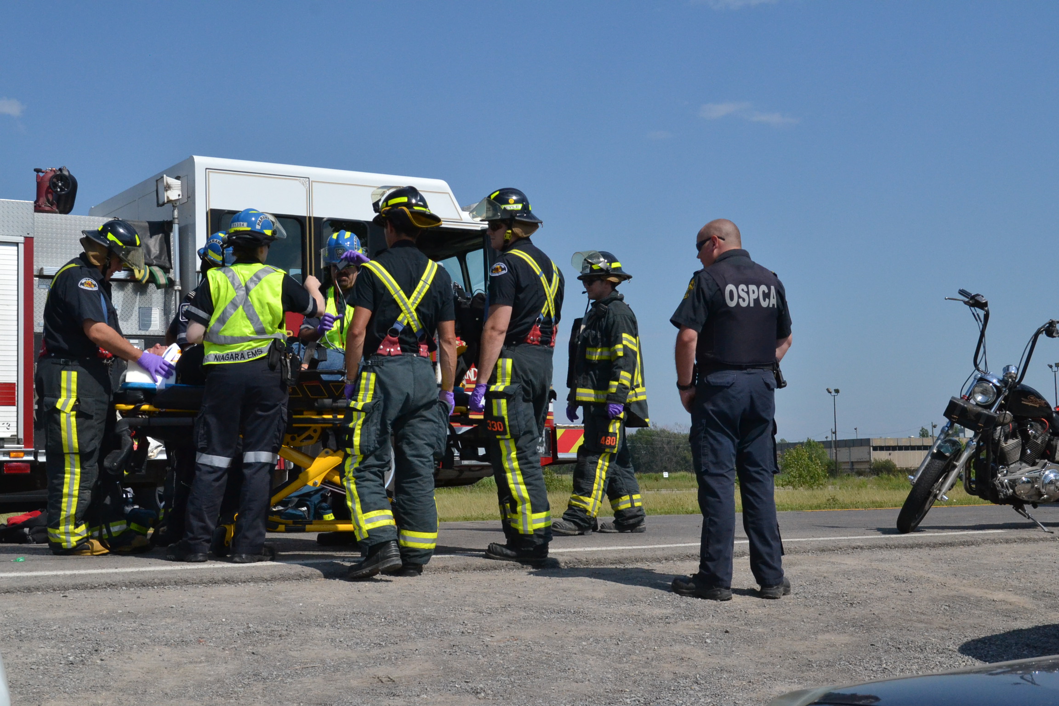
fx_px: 1588
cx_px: 530
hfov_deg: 36.9
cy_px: 353
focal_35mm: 54
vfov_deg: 25.1
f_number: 9
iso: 1600
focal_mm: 36
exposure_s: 1/4000
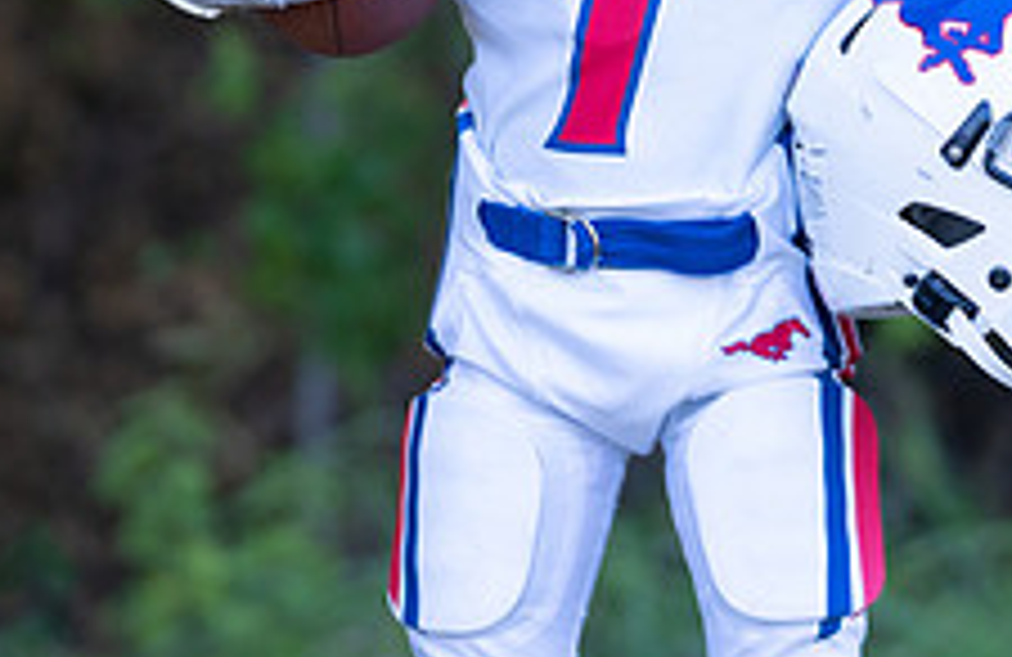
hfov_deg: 6.4
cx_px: 578
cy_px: -238
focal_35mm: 326
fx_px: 9089
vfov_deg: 4.1
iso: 250
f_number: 2.8
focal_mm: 117
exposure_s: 1/320
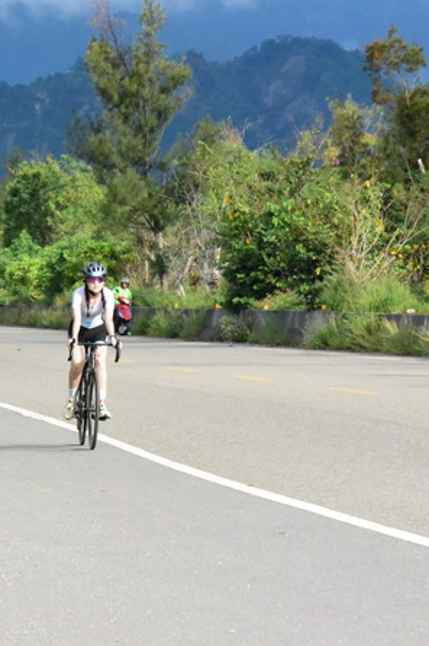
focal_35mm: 272
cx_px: 88
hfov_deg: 5.0
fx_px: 4869
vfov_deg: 7.6
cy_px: 293
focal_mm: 155
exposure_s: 1/4000
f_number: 18
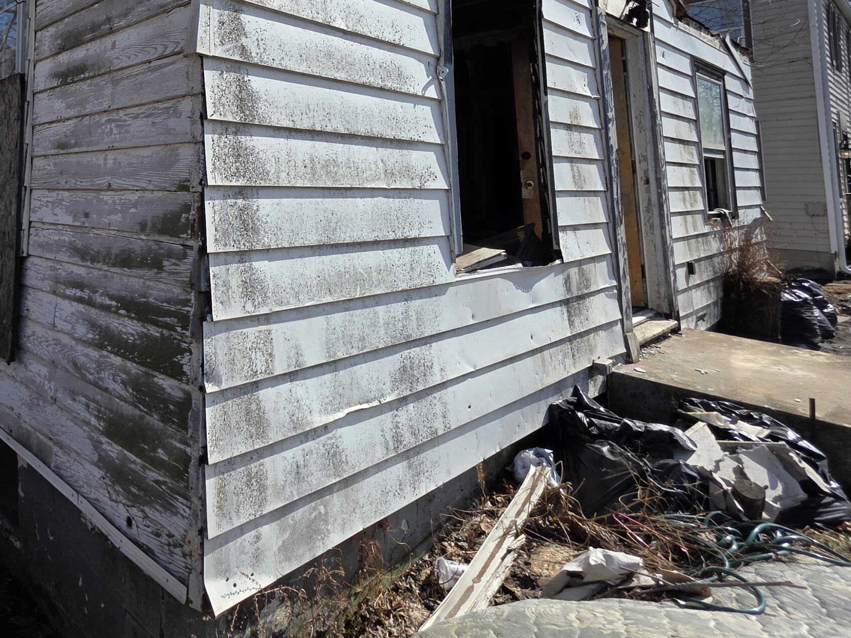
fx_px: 565
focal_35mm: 23
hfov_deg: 67.1
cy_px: 136
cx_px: 171
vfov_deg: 55.1
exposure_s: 1/2134
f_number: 1.9
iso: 40
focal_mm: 2.2
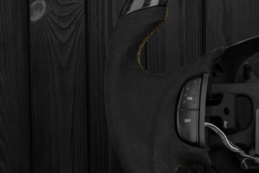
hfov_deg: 15.4
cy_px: 81
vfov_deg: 10.6
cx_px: 293
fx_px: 930
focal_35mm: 129
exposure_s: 1/125
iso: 500
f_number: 6.3
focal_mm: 35
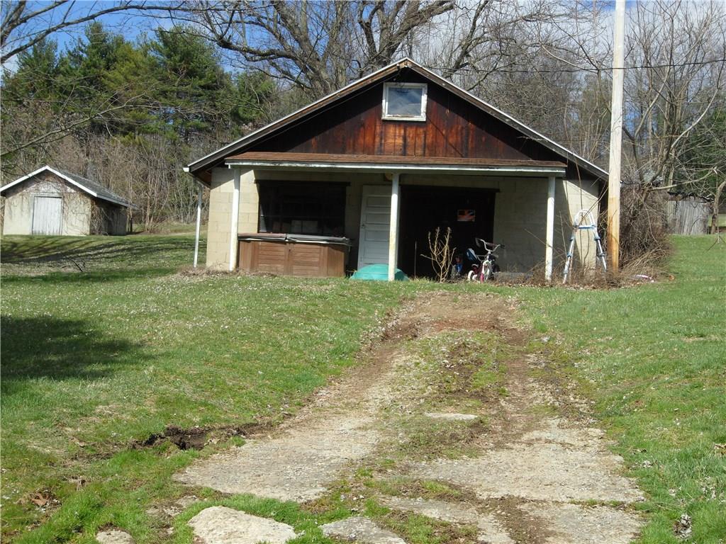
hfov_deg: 33.2
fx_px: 1216
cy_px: 272
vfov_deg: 25.2
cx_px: 363
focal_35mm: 58
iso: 80
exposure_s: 1/350
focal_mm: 10.4
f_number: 5.5
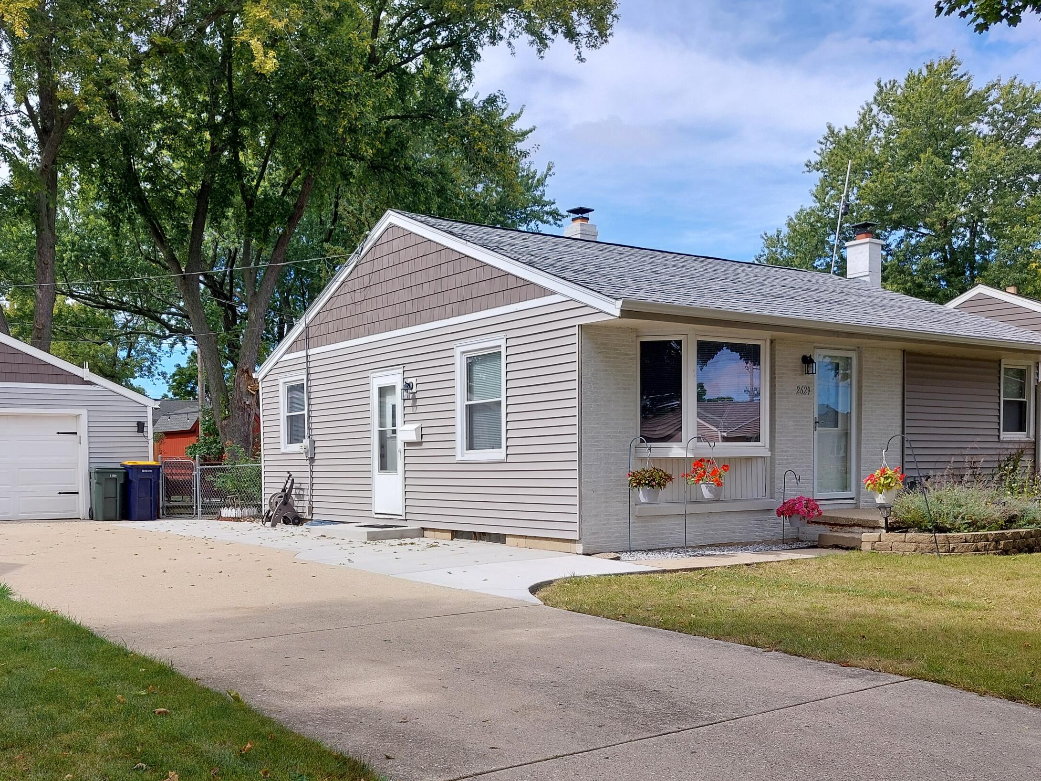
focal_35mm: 33
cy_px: 513
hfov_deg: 54.9
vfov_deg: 42.4
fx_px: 992
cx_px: 405
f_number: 1.8
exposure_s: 1/566
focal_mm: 5.23
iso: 25
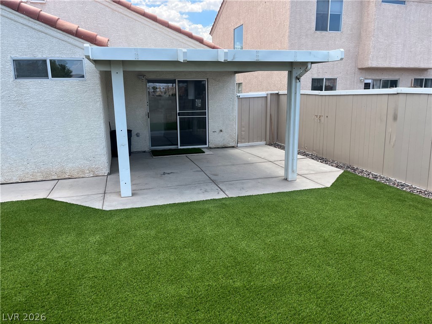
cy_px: 162
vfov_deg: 53.1
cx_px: 216
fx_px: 324
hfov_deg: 67.3
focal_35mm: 26
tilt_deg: -11.5
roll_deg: +1.7
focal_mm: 5.1
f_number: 1.6
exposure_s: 1/1389
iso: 50
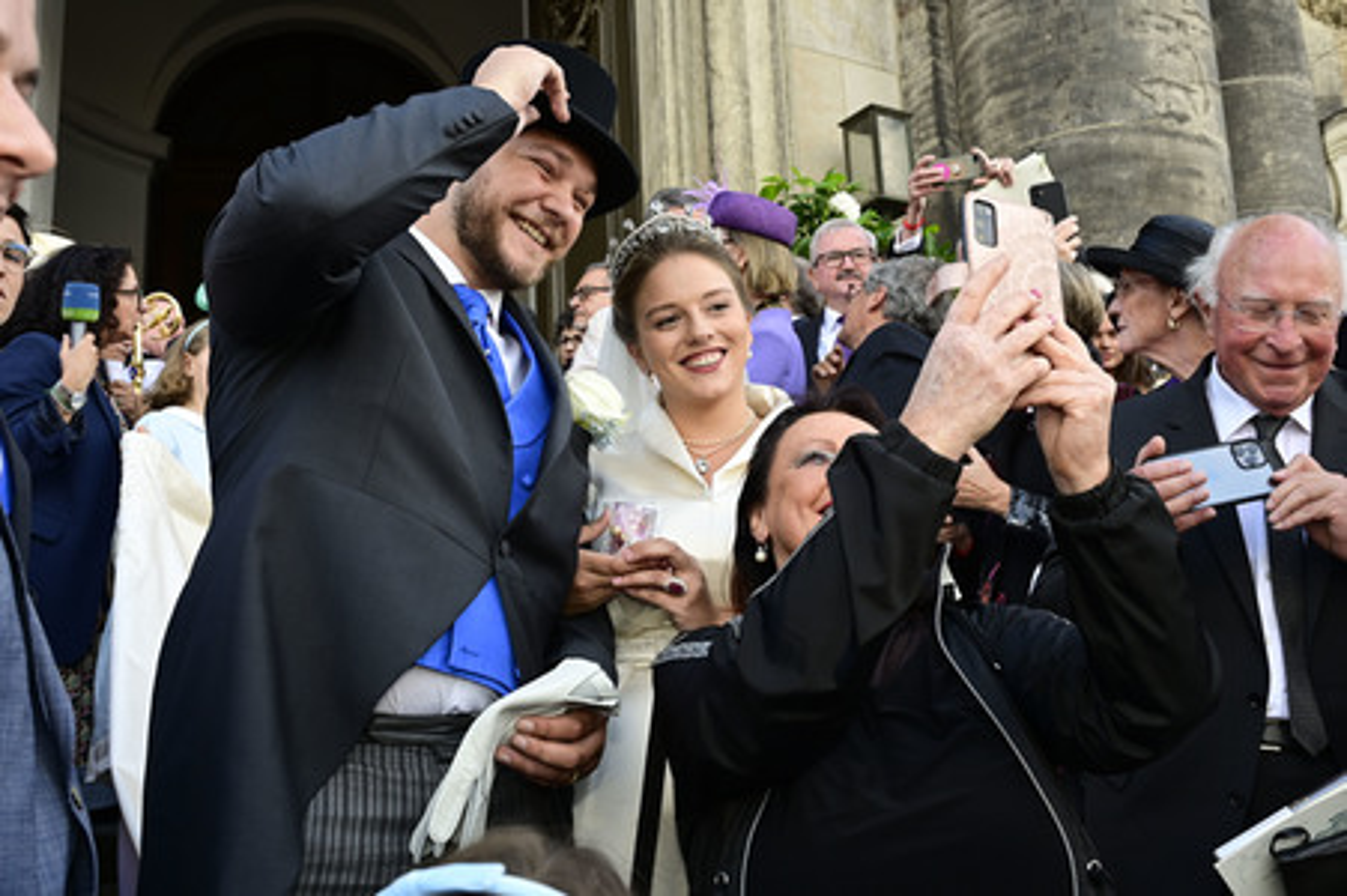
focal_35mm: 32
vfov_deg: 41.1
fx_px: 1196
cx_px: 674
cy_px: 448
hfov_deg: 58.8
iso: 500
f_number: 8
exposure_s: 1/160
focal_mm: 32
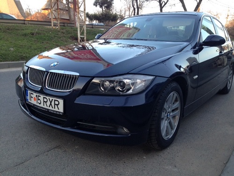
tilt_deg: -11.9
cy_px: 88
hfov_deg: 55.4
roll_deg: -4.1
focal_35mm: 33
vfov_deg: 42.9
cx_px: 117
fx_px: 223
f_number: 2.4
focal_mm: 4.12
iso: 64
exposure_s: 1/120
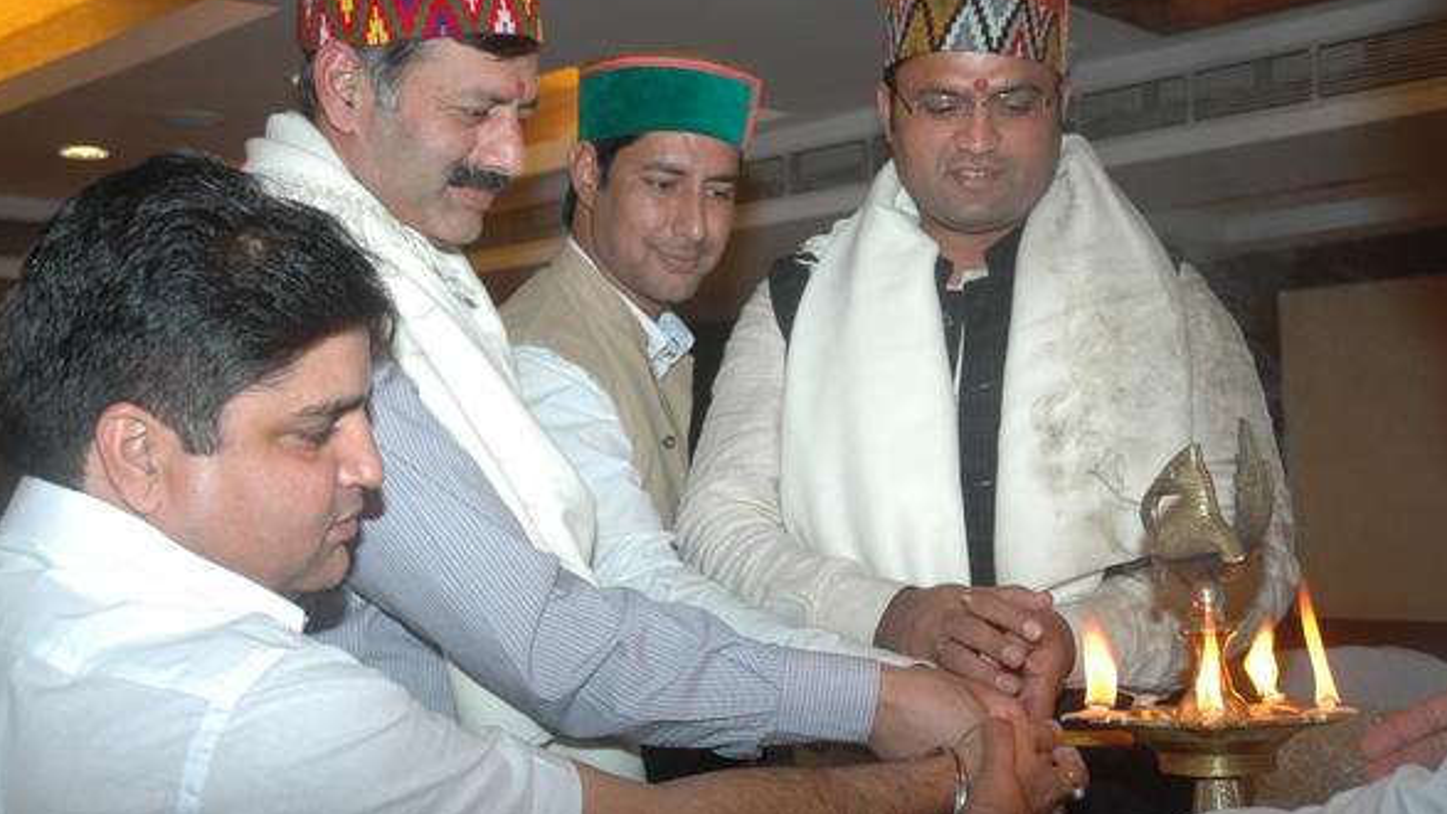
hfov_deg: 44.1
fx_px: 1785
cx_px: 727
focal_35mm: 47
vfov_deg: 25.7
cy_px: 374
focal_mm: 29
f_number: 4.5
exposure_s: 1/60
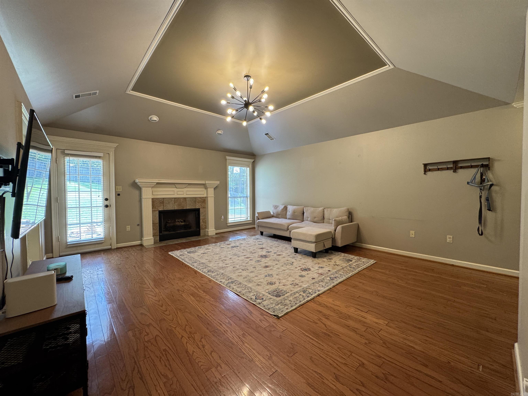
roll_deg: +0.9
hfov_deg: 102.1
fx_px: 214
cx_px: 264
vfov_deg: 85.7
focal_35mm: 14
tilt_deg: -1.8
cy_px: 198
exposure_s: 1/60
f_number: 2.2
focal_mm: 2.22
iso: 160
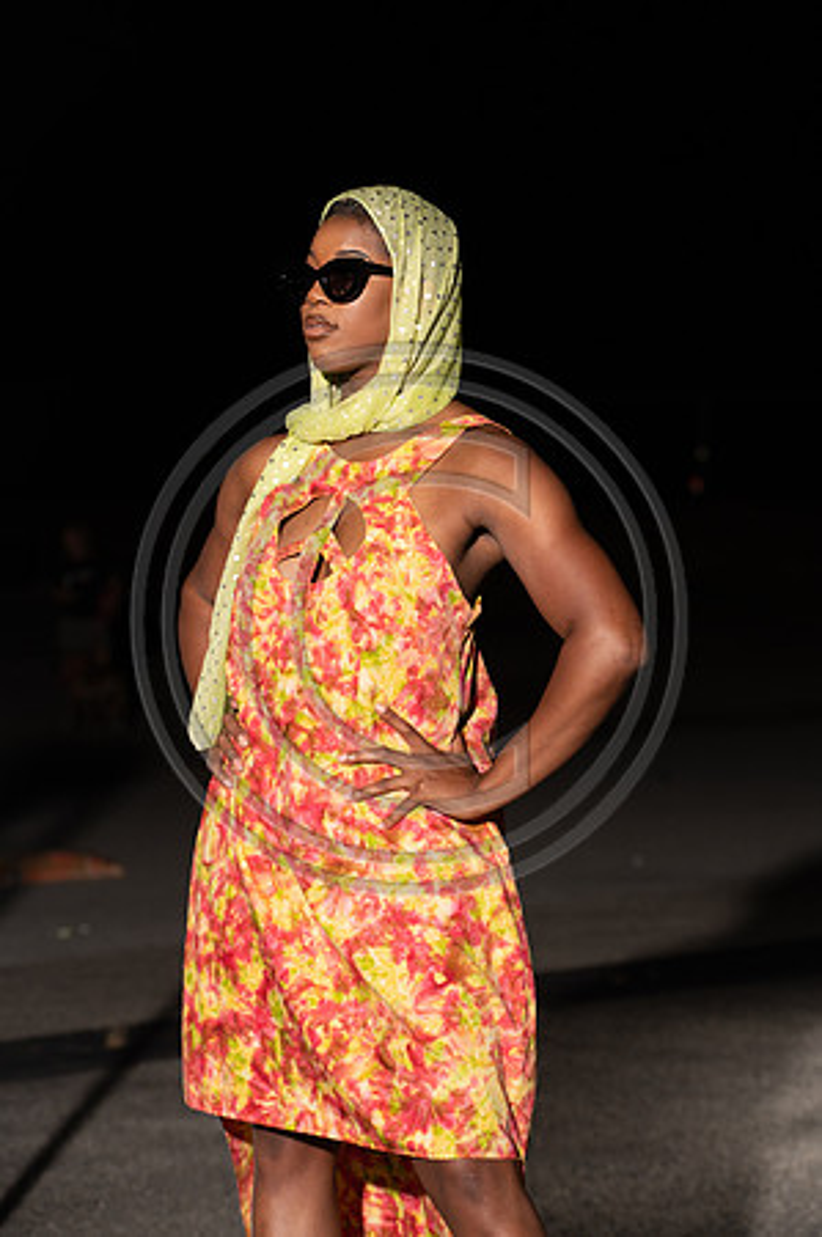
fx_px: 3982
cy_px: 618
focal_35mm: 116
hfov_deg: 11.8
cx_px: 411
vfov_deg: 17.7
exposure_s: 1/200
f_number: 6.3
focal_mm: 116
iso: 1000
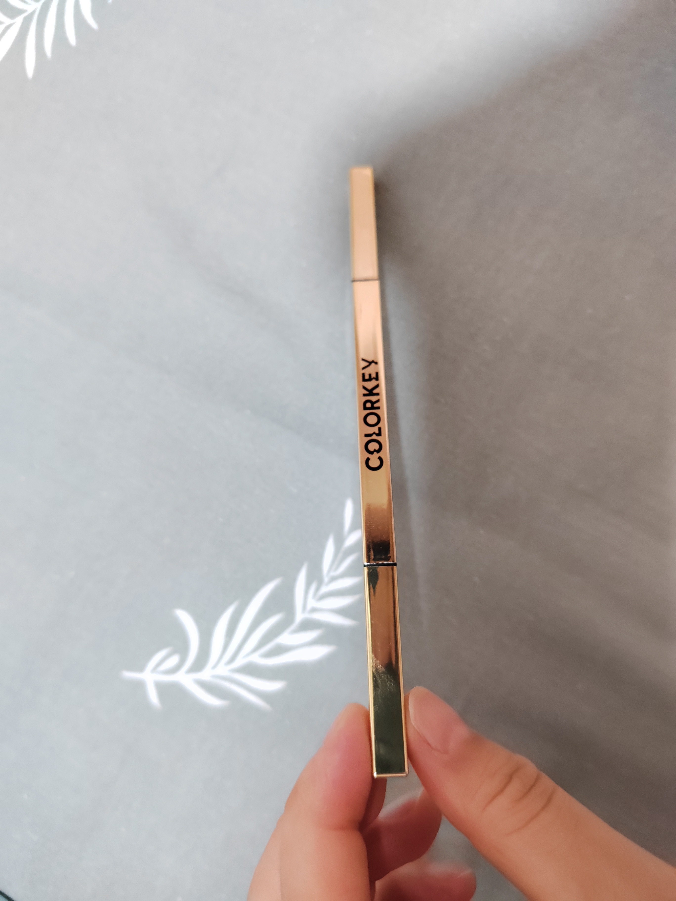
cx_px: 338
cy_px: 450
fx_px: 703
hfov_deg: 51.4
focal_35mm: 27
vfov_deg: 65.3
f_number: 1.8
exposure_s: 1/50
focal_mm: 6.14
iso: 5000
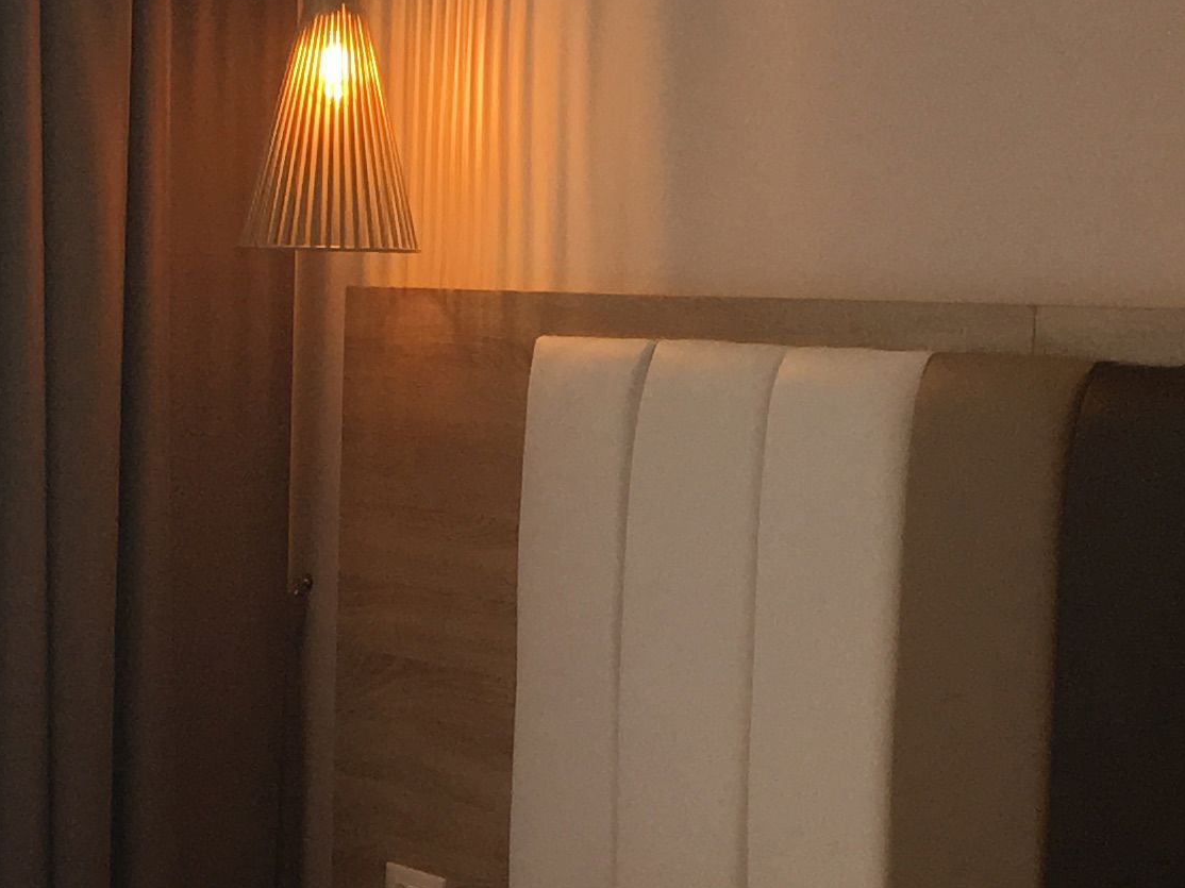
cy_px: 831
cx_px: 285
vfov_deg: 13.9
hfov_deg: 18.6
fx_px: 3594
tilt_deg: -8.8
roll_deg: -1.5
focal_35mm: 105
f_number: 2.2
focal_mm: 4.15
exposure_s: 1/100
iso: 40
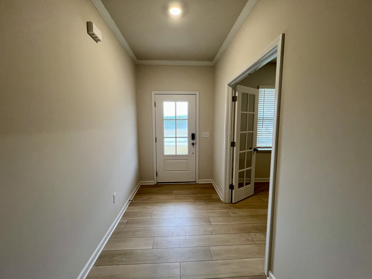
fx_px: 140
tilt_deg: -7.3
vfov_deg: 89.9
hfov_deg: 106.2
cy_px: 140
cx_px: 186
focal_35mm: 13
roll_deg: +0.1
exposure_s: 1/120
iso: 200
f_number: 1.8
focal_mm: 1.57
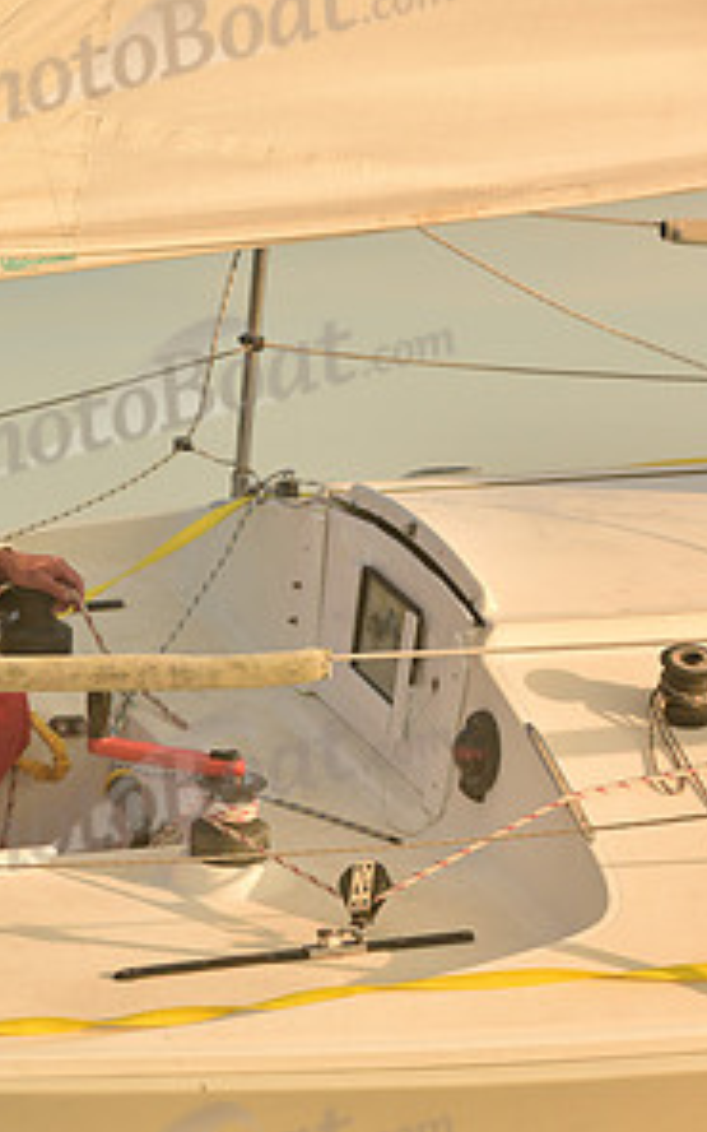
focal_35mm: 210
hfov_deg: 6.2
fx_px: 6474
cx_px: -279
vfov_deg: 10.0
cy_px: 648
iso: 250
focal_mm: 105
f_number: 5.6
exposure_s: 1/640
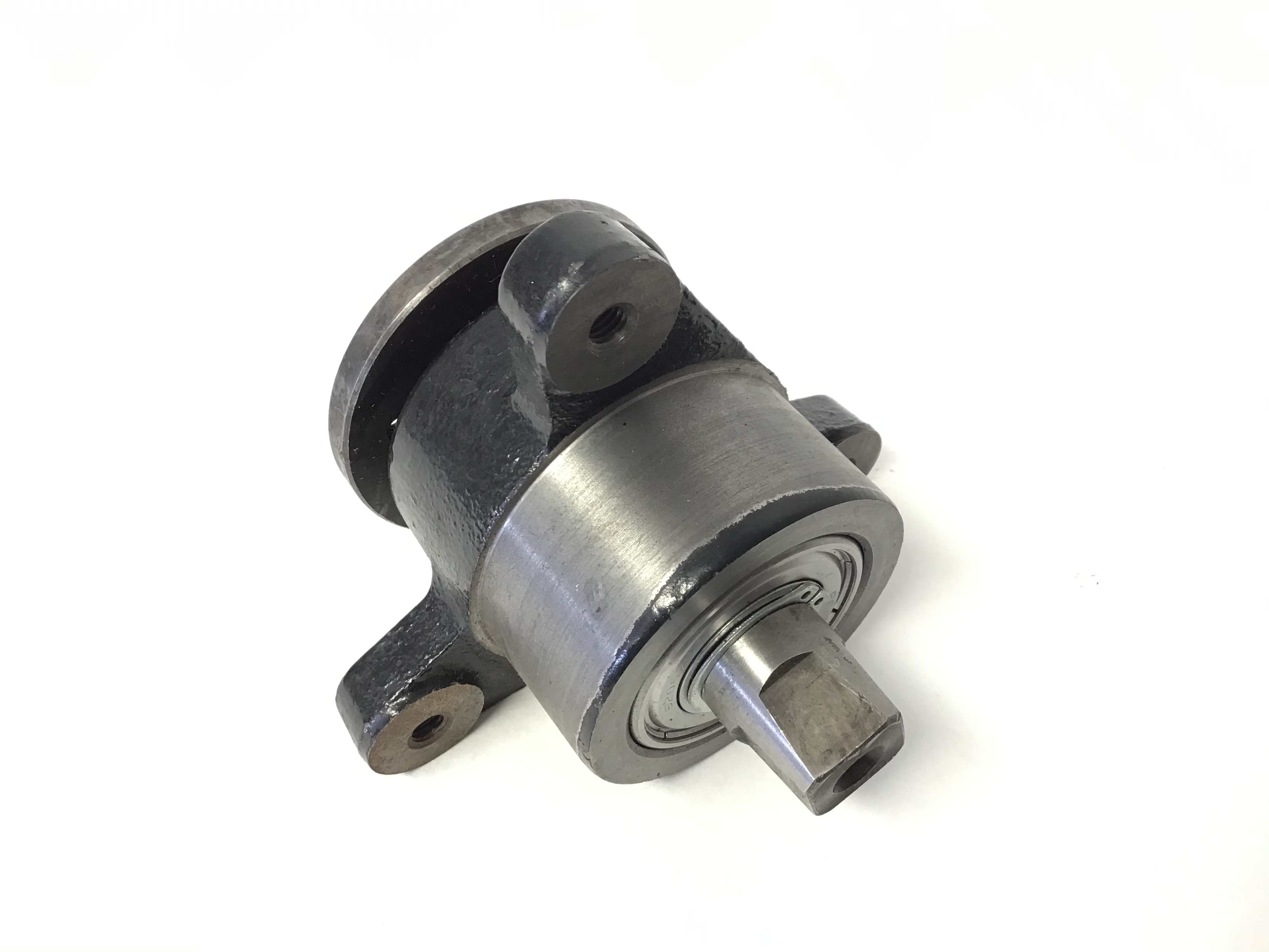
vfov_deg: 45.4
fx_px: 1136
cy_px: 476
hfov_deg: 58.4
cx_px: 634
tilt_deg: -48.6
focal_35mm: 31
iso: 64
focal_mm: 3.3
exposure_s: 1/33
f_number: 2.4
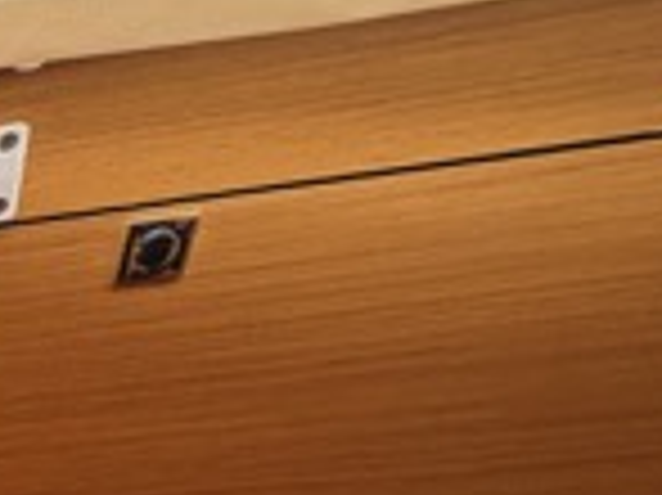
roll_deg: +14.9
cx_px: -716
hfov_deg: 18.2
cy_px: 706
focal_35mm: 61
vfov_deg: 20.9
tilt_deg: -39.0
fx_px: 1166
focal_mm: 2.22
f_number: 2.2
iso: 250
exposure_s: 1/74
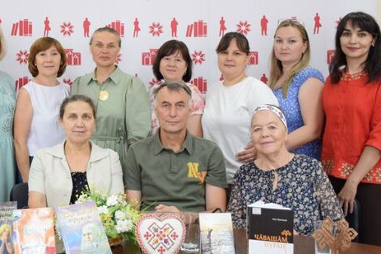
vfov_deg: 28.5
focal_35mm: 47
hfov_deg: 41.4
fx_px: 497
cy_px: 98
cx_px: 128
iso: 1250
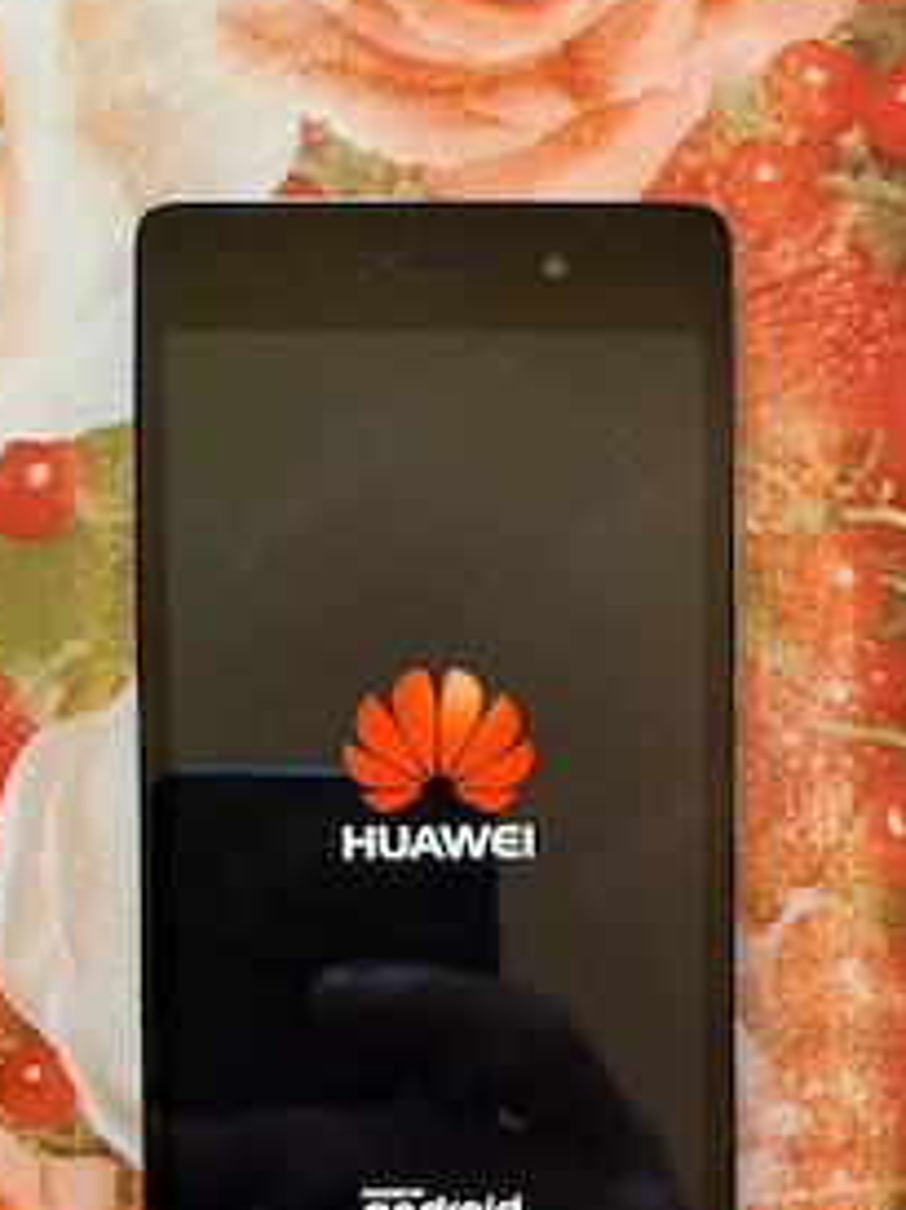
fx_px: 1328
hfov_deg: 37.7
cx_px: 455
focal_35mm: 38
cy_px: 852
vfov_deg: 47.8
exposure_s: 1/58
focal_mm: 4.25
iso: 400
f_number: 1.8
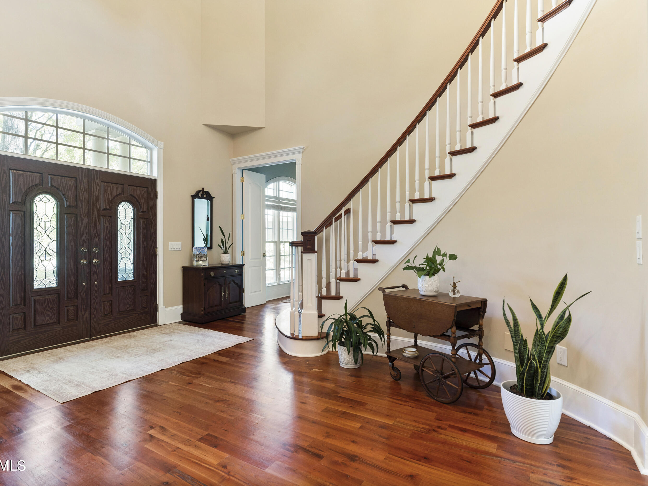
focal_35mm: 19
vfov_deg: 68.7
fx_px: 356
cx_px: 297
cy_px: 237
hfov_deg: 84.5
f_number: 8
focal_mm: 17
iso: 160
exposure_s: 1/2
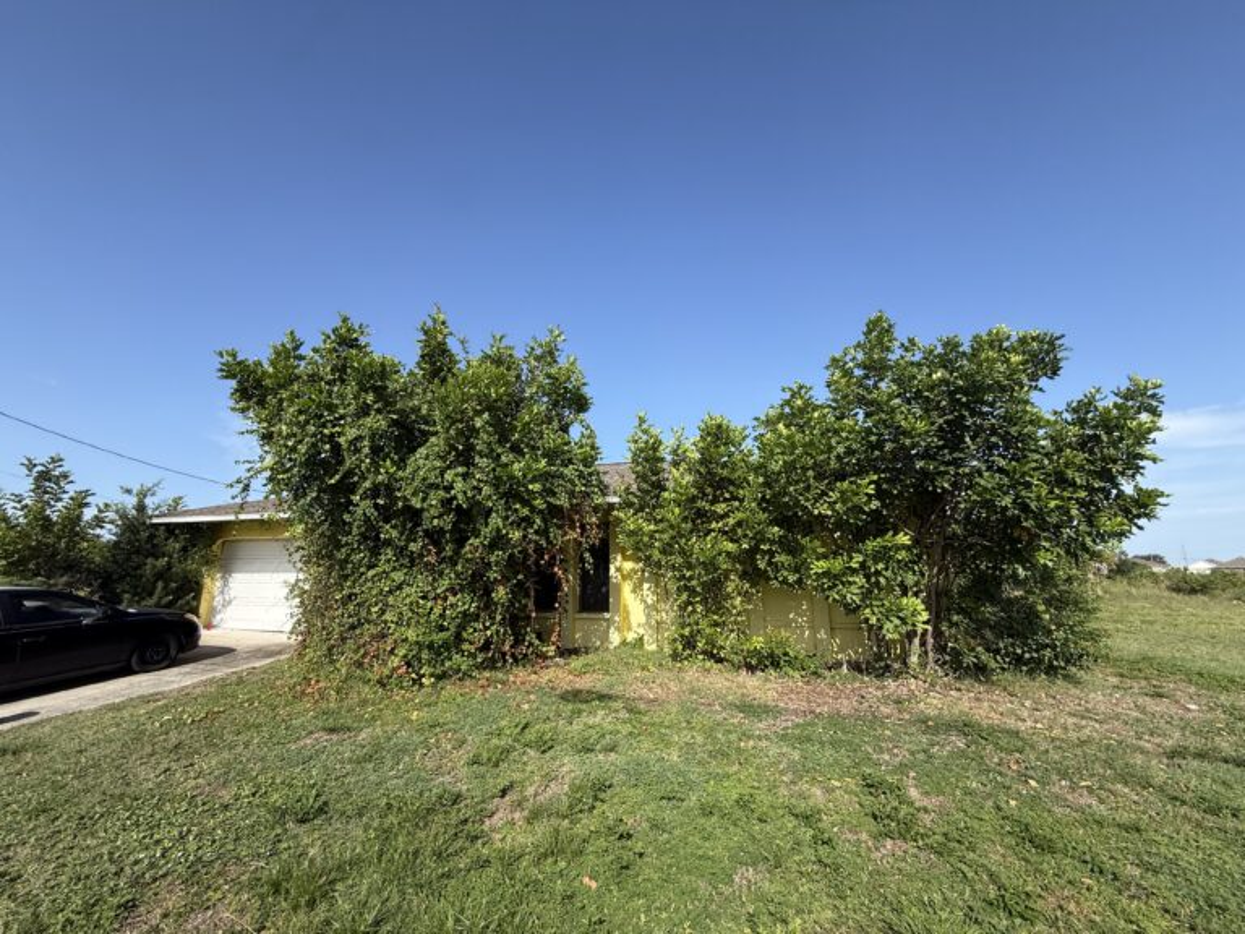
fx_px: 504
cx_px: 622
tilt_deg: +13.6
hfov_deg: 102.1
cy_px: 467
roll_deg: -1.0
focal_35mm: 14
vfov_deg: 85.7
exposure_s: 1/1312
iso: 64
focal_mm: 2.22
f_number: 2.2
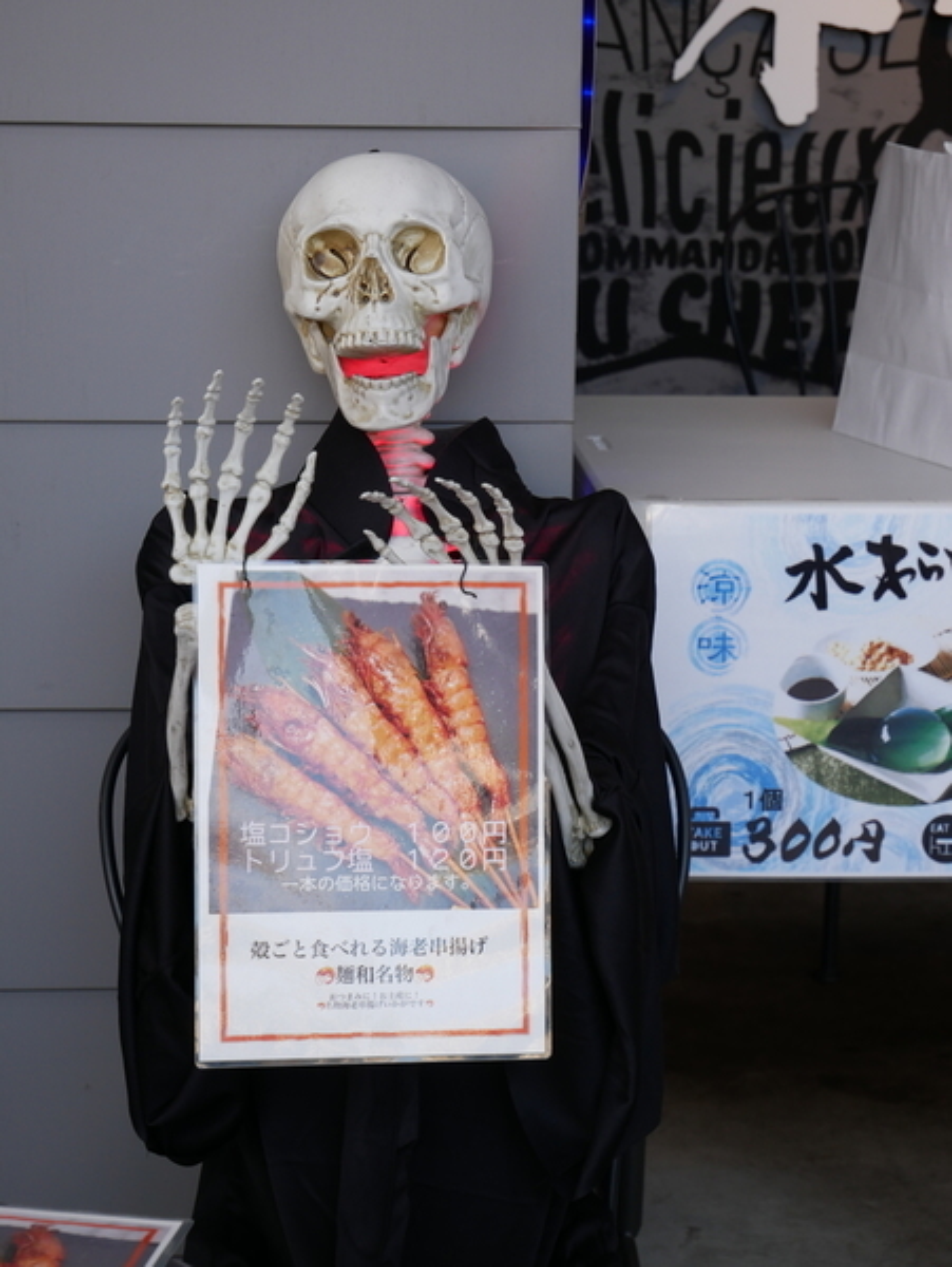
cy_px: 634
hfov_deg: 16.8
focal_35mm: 88
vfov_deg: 22.2
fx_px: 3222
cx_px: 476
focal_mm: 44
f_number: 5.6
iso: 200
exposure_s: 1/100
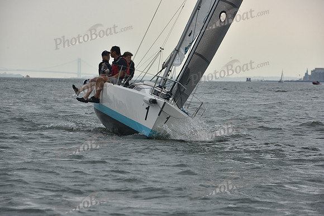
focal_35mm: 190
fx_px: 1710
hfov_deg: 10.8
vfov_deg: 7.2
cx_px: 162
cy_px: 108
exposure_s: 1/800
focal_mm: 190
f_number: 9
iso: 400
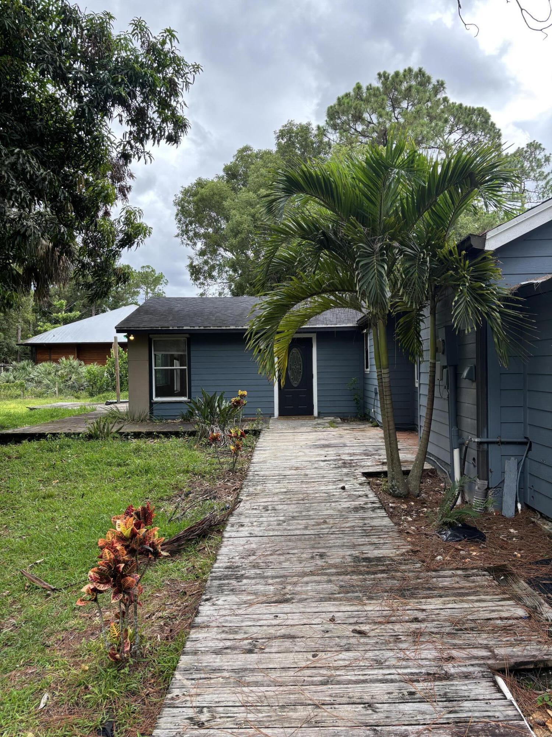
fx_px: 553
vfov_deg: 67.3
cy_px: 368
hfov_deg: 53.1
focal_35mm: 26
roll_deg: +1.1
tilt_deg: +0.0
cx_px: 276
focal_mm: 5.96
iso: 50
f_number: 1.6
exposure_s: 1/477
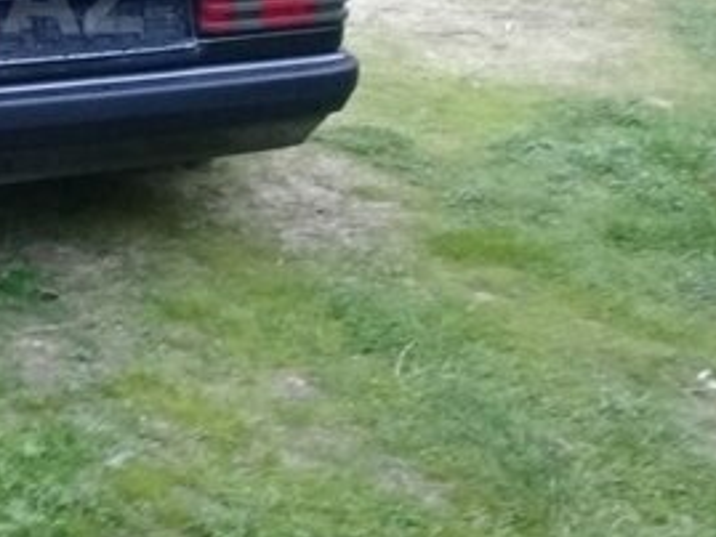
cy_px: -7
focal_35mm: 76
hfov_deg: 23.6
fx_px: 1573
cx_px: -128
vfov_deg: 18.8
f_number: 2.2
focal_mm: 3.3
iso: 250
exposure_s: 1/17
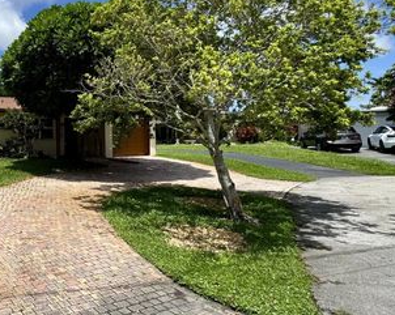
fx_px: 339
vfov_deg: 49.6
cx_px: 25
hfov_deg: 51.7
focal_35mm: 29
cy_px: 128
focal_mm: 2.22
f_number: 2.2
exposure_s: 1/1832
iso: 40
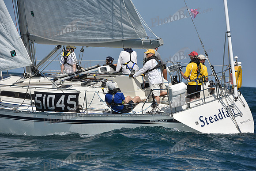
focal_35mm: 180
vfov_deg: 7.6
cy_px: 86
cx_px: 128
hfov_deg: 11.4
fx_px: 1280
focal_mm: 180
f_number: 9
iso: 250
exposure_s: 1/1600
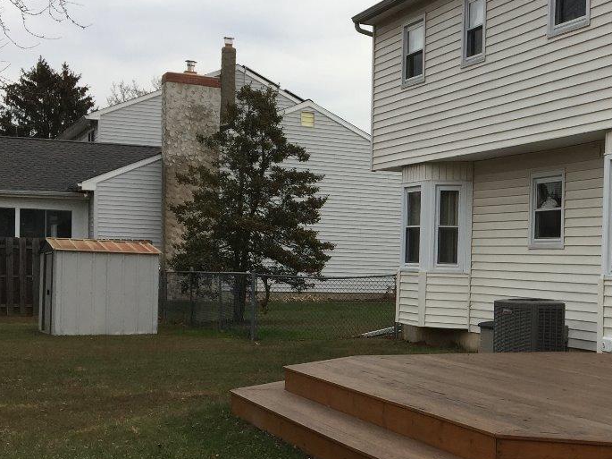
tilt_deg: -2.8
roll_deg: -2.2
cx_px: 597
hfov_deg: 29.8
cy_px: 308
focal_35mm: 61
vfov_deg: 23.9
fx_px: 1078
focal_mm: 4.15
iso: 32
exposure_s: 1/879
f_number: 2.2
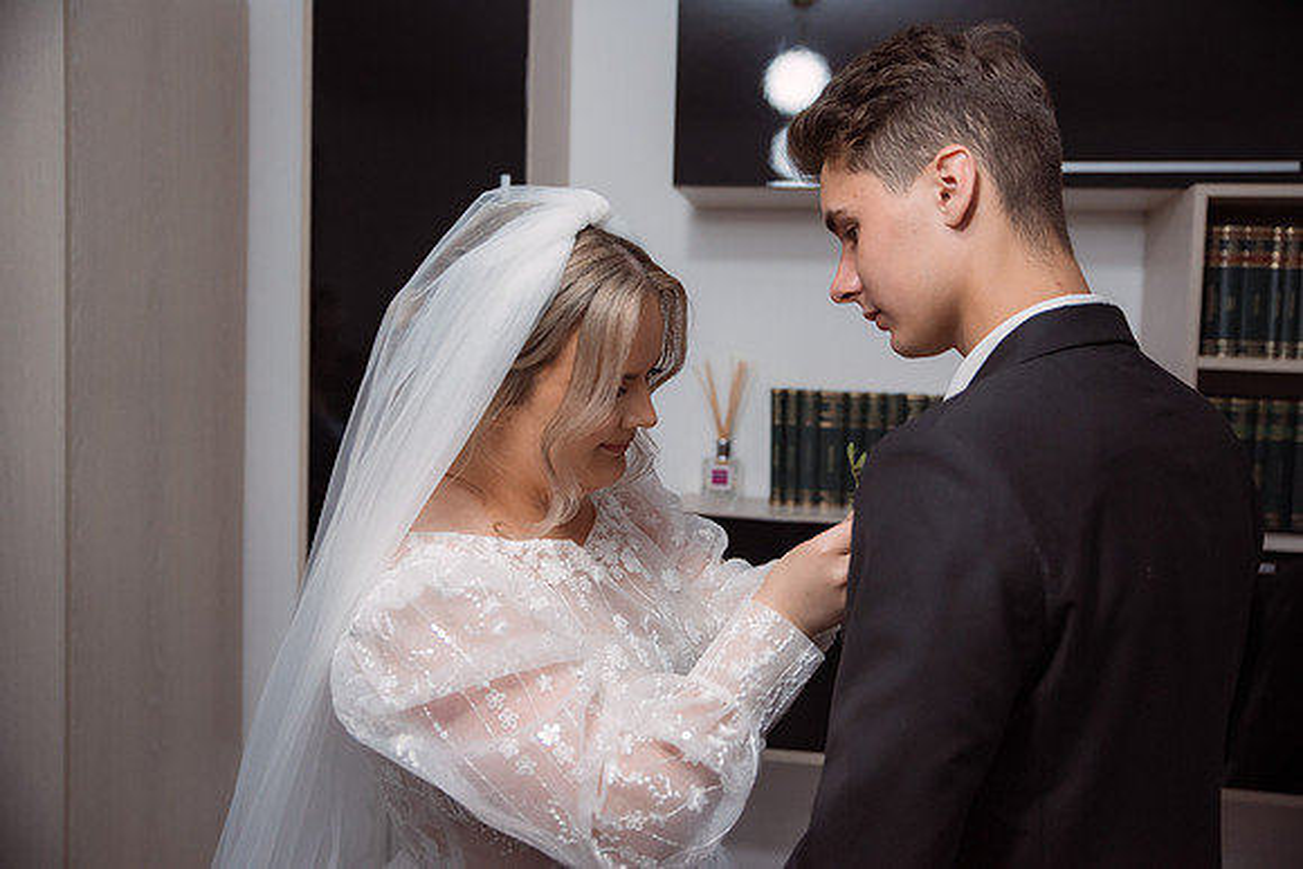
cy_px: 434
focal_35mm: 36
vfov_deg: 36.9
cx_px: 652
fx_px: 1303
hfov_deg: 53.1
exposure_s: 1/200
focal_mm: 36
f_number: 2.8
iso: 1600
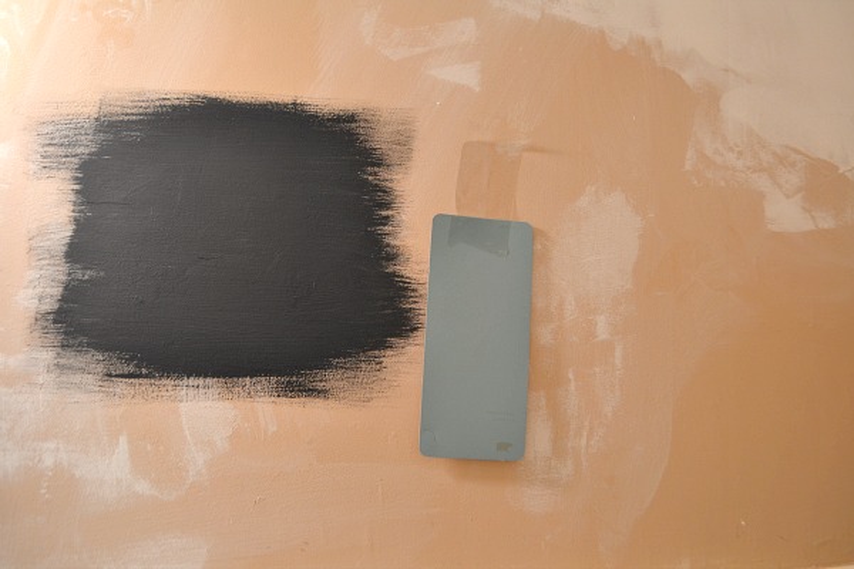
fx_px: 712
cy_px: 284
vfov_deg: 43.6
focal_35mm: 30
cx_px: 427
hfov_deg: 61.9
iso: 560
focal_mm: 20
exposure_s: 1/15
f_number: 3.8
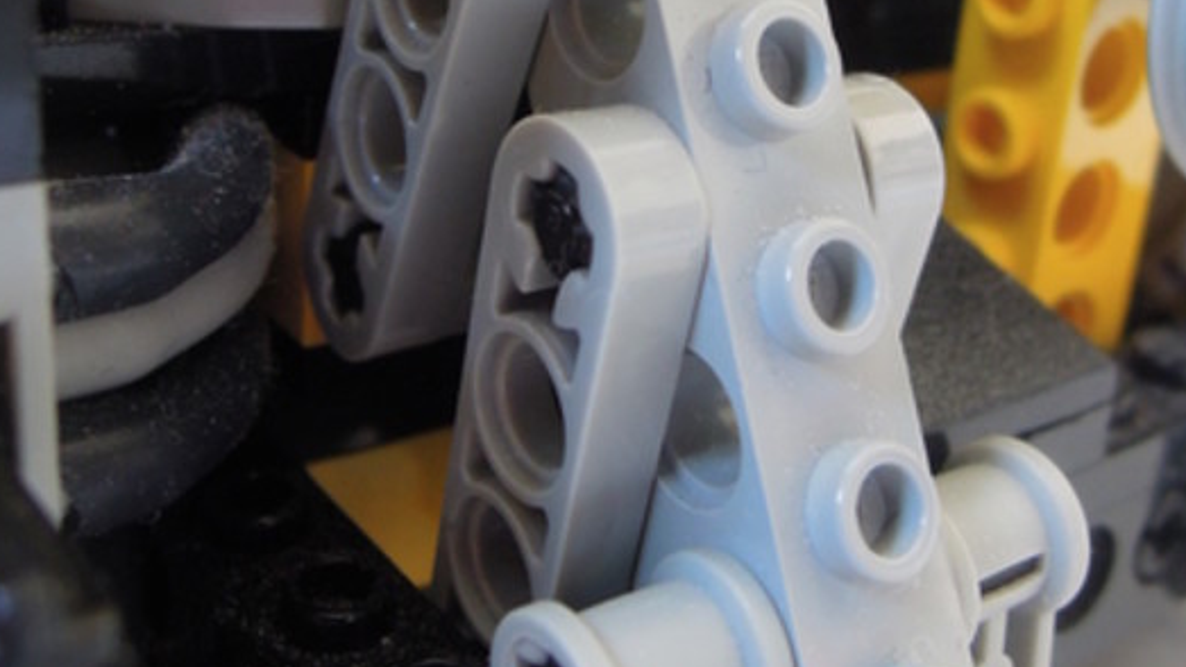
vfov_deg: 26.1
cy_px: 159
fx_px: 1415
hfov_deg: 45.5
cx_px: 607
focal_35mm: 45
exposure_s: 1/30
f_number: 2.8
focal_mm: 4.3
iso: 250
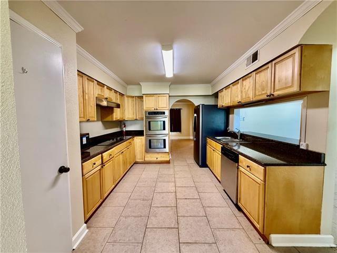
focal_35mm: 14
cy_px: 126
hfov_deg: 102.1
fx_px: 136
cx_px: 168
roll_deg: +0.1
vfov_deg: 85.7
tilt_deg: -2.1
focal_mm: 2.22
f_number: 2.2
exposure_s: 1/60
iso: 250
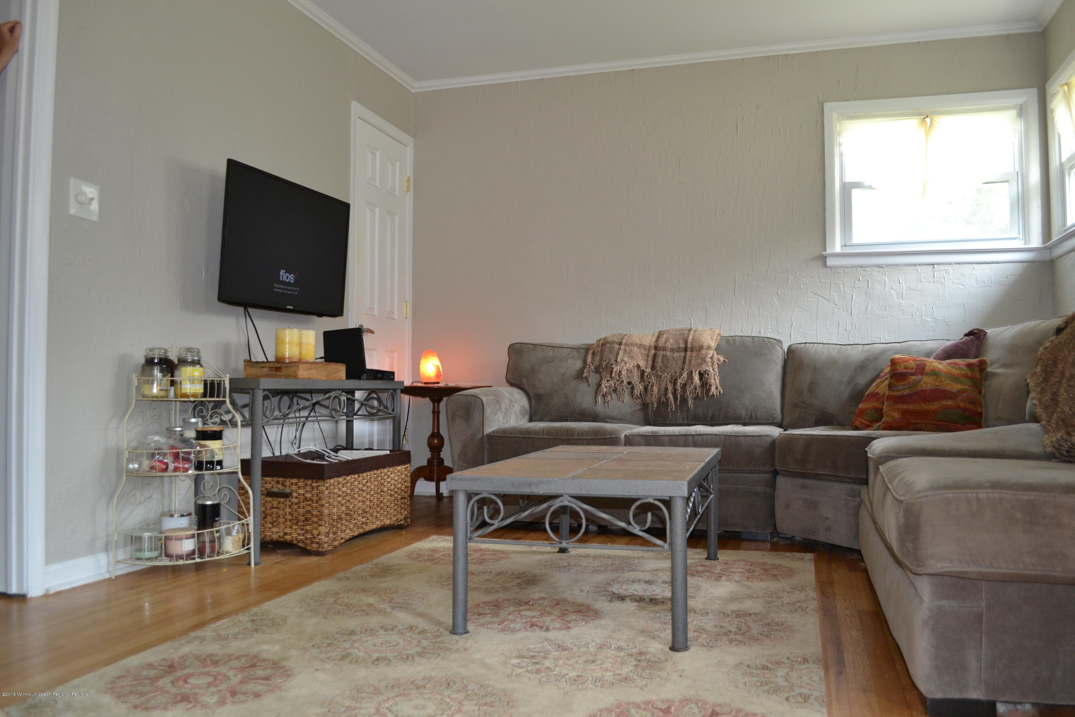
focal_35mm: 27
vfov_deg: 47.9
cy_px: 358
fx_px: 806
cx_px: 538
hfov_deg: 67.4
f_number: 3.5
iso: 450
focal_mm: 18
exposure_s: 1/60
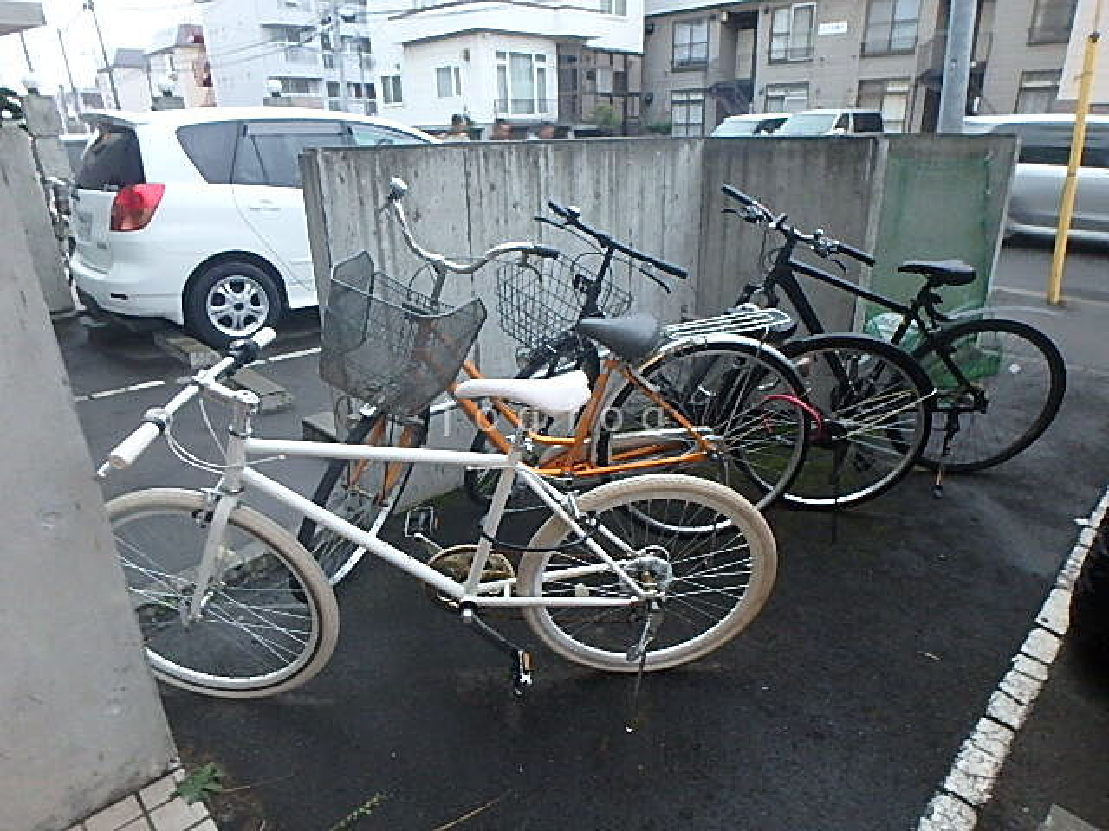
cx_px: 554
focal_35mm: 21
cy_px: 416
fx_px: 673
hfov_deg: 79.0
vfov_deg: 63.4
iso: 800
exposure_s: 1/10
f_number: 3.5
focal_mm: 3.7
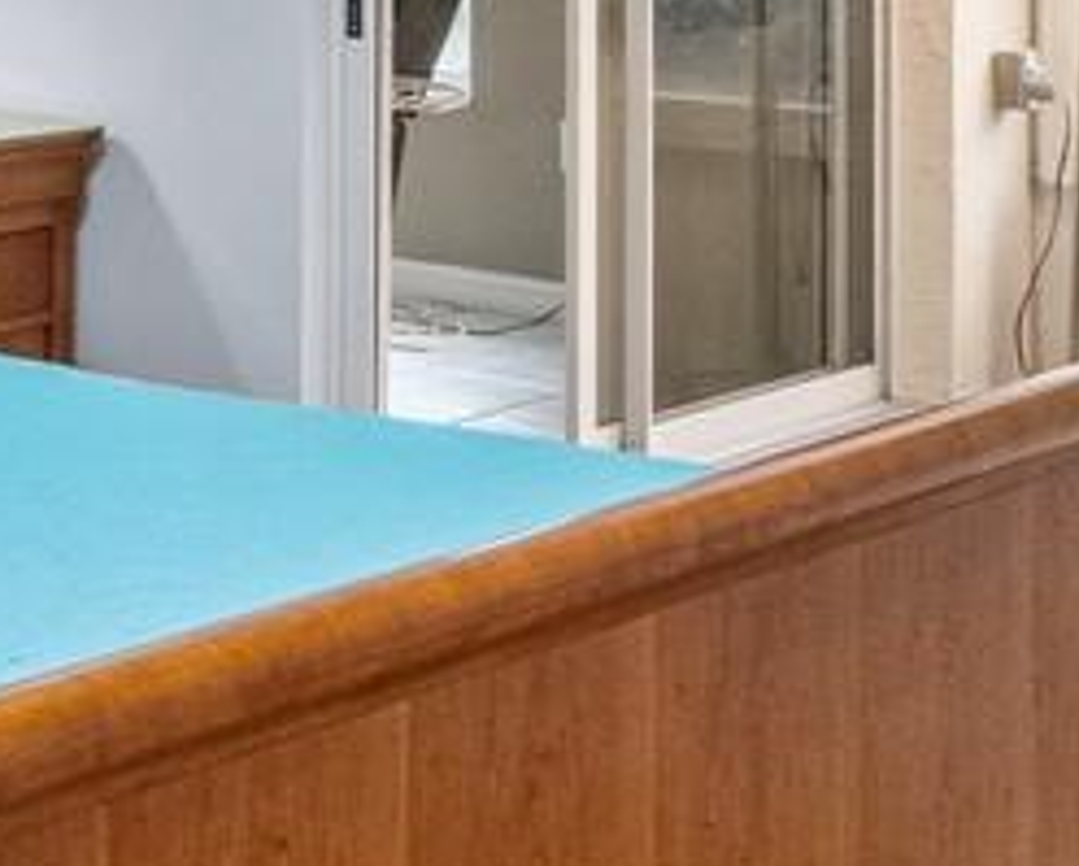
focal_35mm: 88
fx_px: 2814
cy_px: -187
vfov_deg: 16.7
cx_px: -376
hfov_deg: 19.7
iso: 800
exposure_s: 1/4
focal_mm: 7
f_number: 8
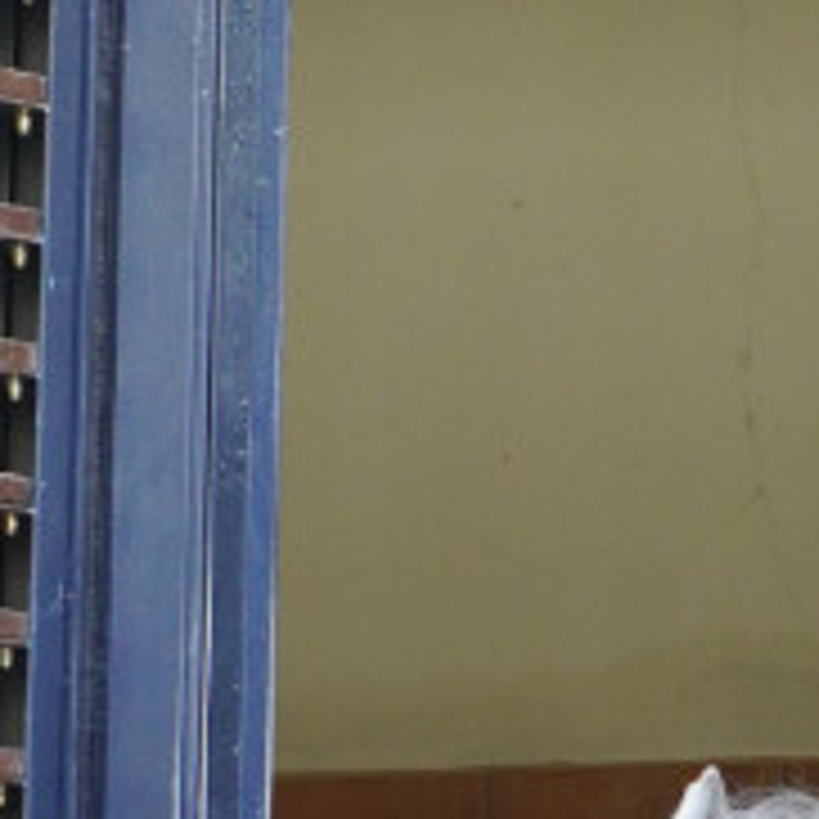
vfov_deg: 5.6
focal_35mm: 308
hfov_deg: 5.7
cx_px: 688
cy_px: 1341
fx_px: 8247
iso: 640
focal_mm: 49
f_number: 5.6
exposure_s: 1/80
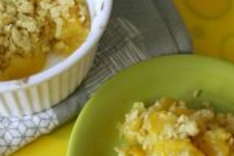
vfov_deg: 20.4
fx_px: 429
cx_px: 121
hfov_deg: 30.5
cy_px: 131
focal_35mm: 66
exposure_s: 1/80
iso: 200
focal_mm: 20
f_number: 3.5
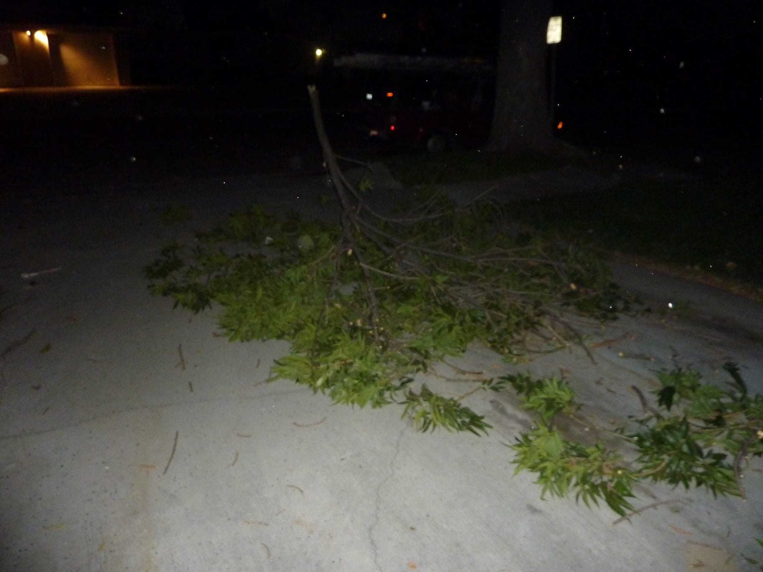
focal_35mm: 25
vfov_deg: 54.9
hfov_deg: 69.4
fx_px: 551
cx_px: 382
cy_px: 286
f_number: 3.3
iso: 400
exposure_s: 1/30
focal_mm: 4.1
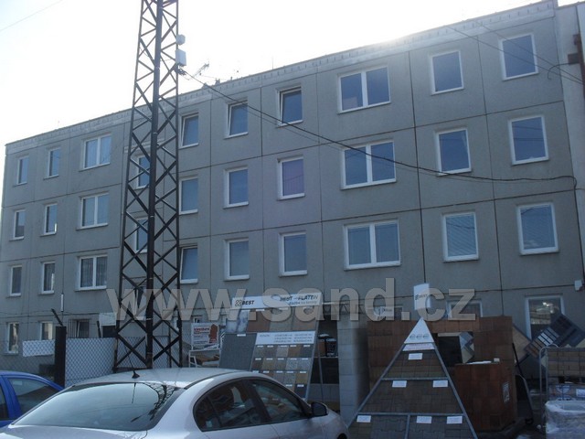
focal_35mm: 35
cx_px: 292
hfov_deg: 52.6
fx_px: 591
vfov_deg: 40.7
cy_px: 220
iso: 100
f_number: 8.4
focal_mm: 6.3
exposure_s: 1/180
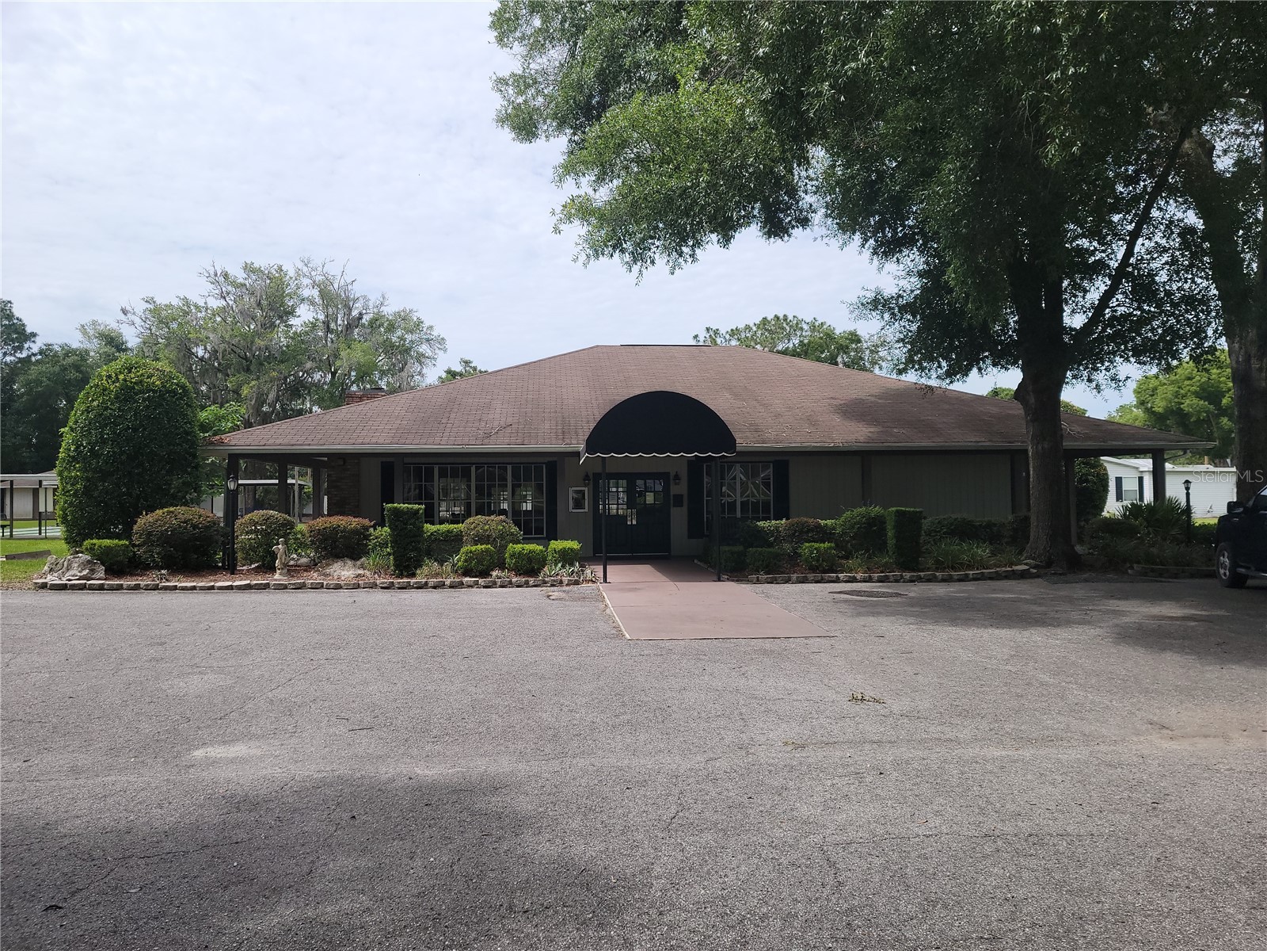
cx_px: 634
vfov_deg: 56.8
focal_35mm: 24
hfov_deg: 71.6
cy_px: 476
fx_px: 878
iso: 16
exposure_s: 1/878
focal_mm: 6.7
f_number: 1.8
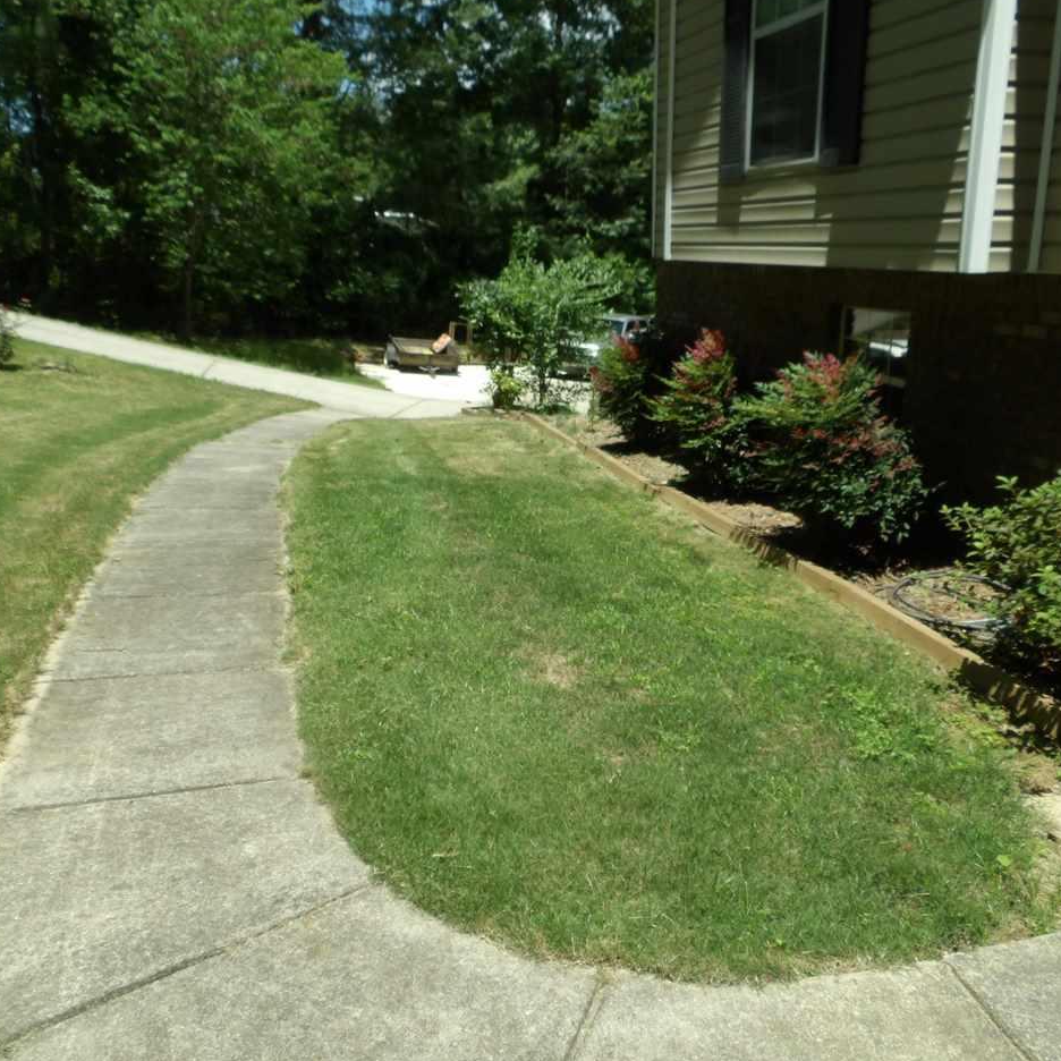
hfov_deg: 55.6
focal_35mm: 29
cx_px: 512
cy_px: 529
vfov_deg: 55.6
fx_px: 1006
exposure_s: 1/526
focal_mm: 4.3
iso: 100
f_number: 4.1
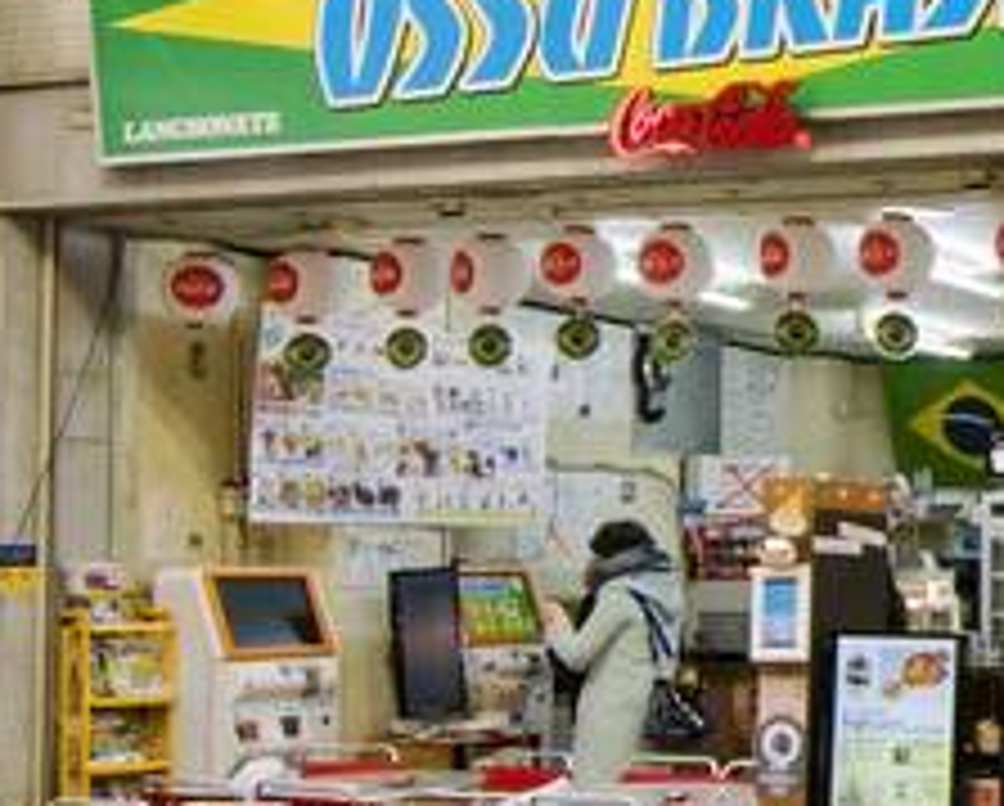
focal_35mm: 63
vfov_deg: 24.3
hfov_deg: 25.1
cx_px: 1380
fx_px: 1863
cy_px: 284
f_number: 10
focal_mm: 13
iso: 400
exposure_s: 1/60
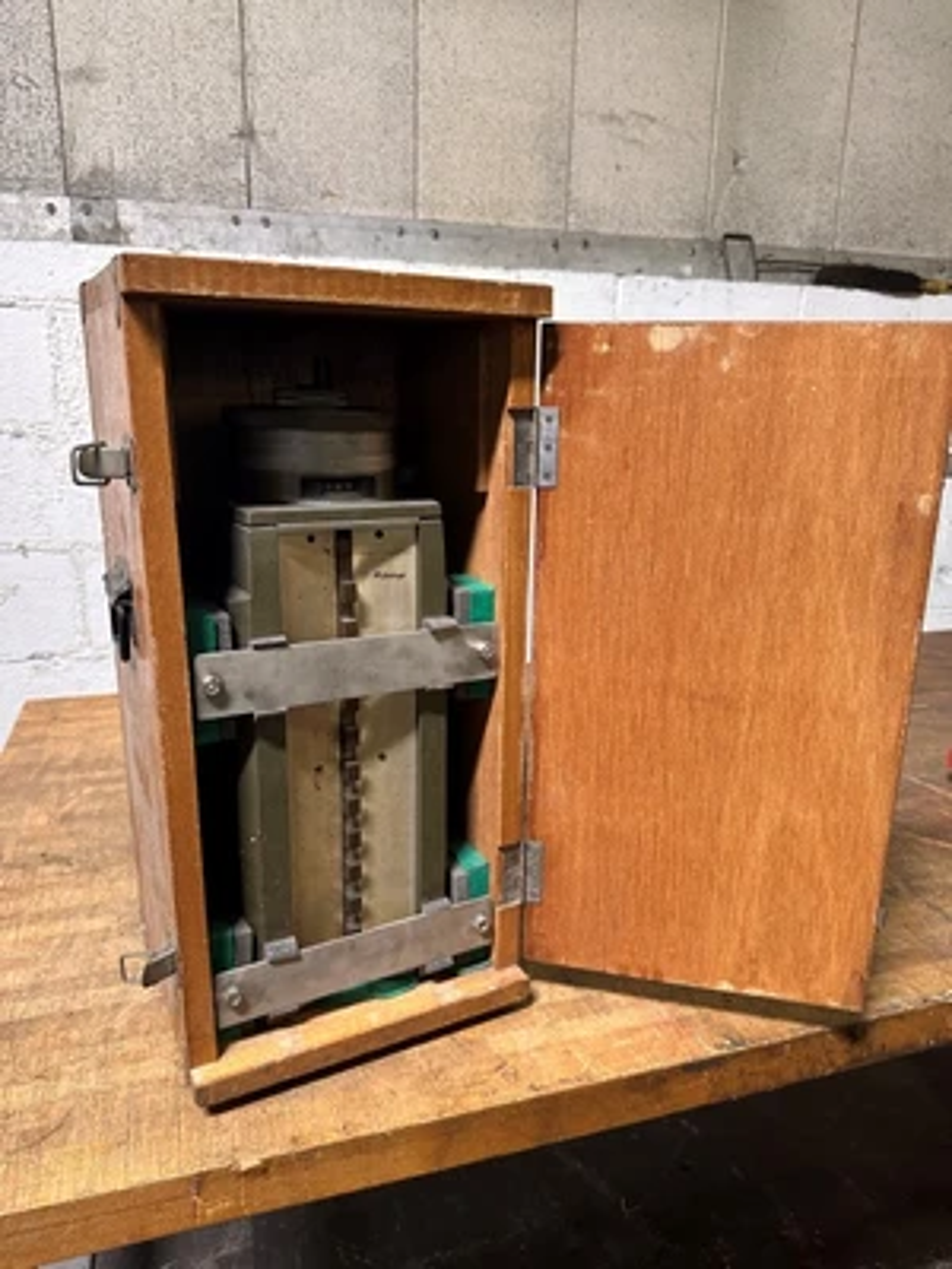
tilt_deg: -15.5
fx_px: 880
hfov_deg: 56.8
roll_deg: -1.4
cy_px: 634
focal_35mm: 24
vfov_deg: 71.6
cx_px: 476
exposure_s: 1/60
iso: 200
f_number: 1.78
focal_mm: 6.86
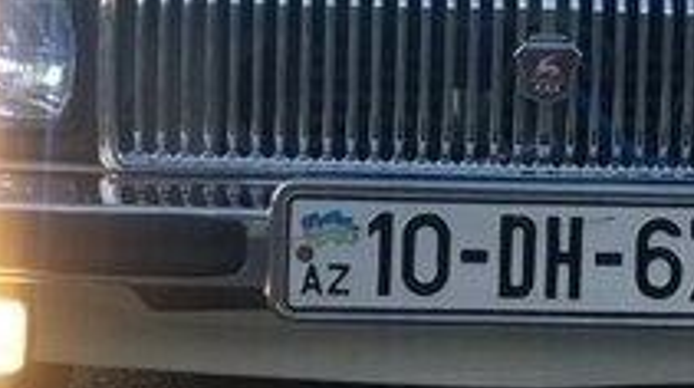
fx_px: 1819
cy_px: -84
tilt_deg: -0.4
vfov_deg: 11.9
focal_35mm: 99
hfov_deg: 21.5
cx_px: 490
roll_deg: -0.6
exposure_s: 1/100
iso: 32
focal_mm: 4.15
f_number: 2.2
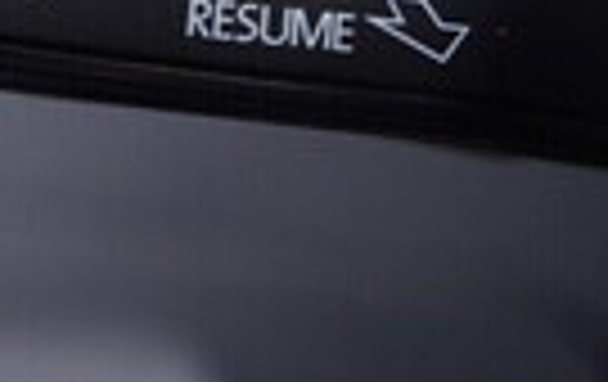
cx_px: 180
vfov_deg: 8.8
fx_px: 2474
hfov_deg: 14.0
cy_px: -56
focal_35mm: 149
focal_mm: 24
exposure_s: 1/40
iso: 400
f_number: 2.8
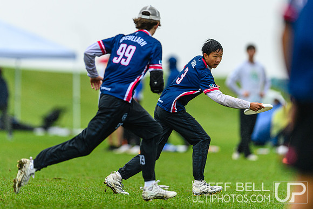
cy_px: 74
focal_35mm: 524
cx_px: 146
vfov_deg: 2.6
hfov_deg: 3.9
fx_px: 4556
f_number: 3.2
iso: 400
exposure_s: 1/1250
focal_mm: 400
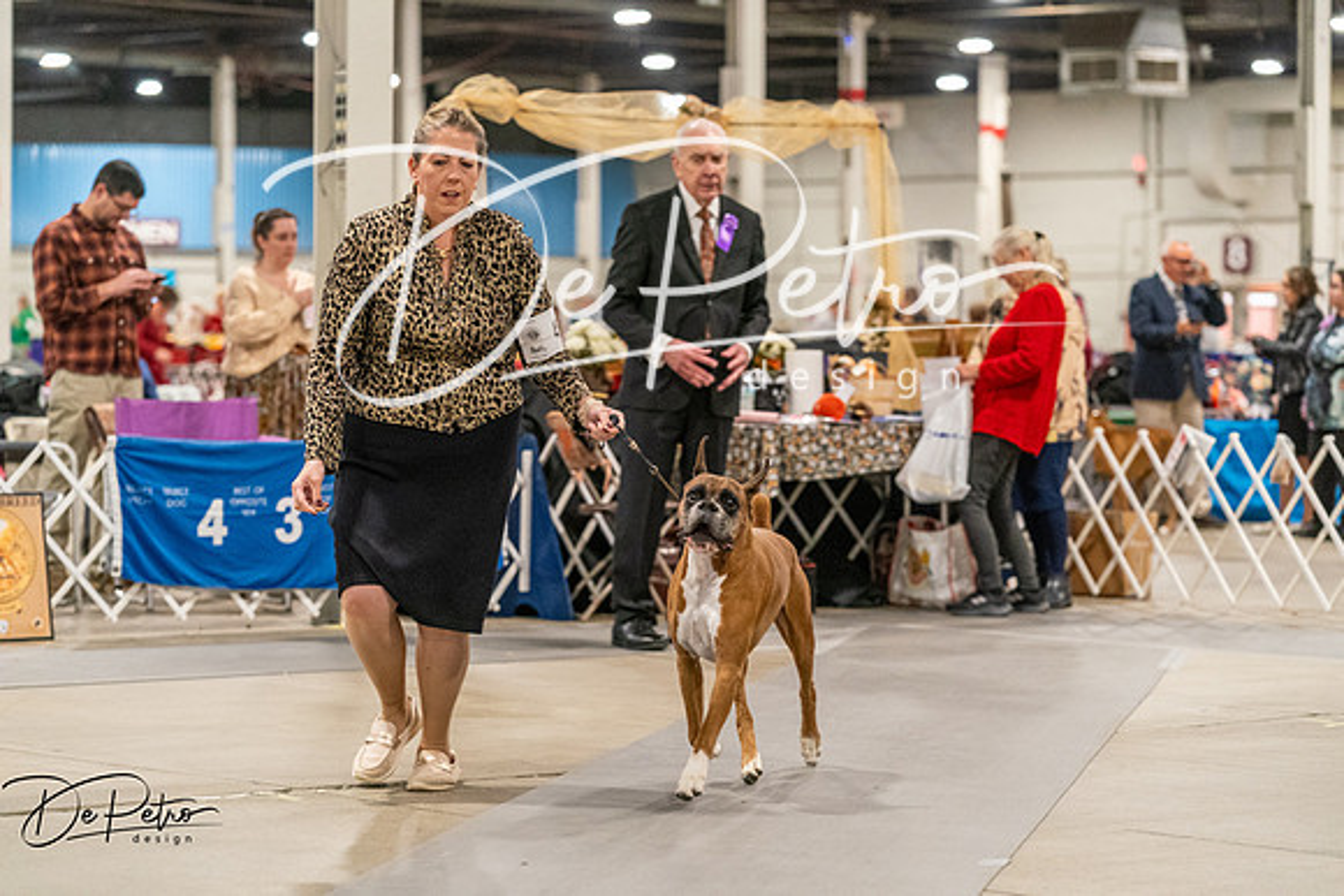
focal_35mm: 113
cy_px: 448
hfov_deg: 18.1
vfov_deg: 12.1
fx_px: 4219
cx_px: 672
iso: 6400
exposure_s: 1/250
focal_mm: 113
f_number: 3.5
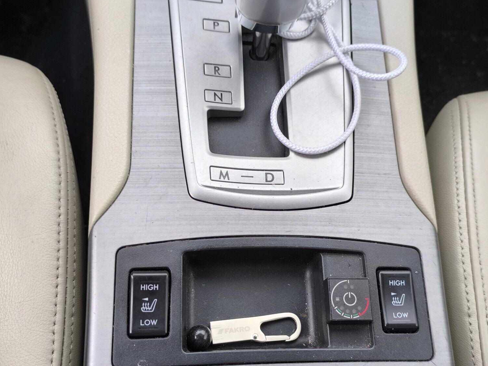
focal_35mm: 40
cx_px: 260
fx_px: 564
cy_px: 216
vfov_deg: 35.9
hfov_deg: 46.8
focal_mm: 6.14
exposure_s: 1/100
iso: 320
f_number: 1.65
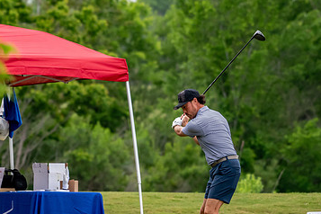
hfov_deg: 2.9
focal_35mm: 707
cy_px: 135
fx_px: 6304
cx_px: 162
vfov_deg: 1.9
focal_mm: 290
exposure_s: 1/2000
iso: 1400
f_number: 5.6
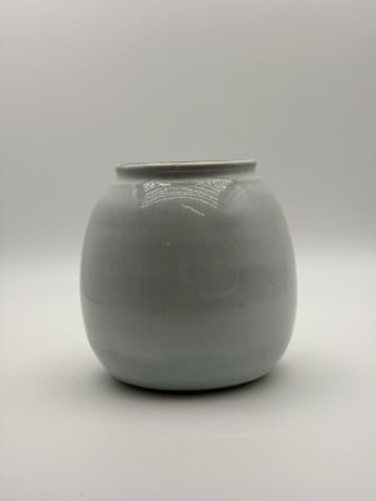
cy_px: 250
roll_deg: +1.8
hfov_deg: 28.0
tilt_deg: -7.1
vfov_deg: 36.8
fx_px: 753
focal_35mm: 52
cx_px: 188
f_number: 1.6
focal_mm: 5.96
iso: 40
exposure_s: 1/2075
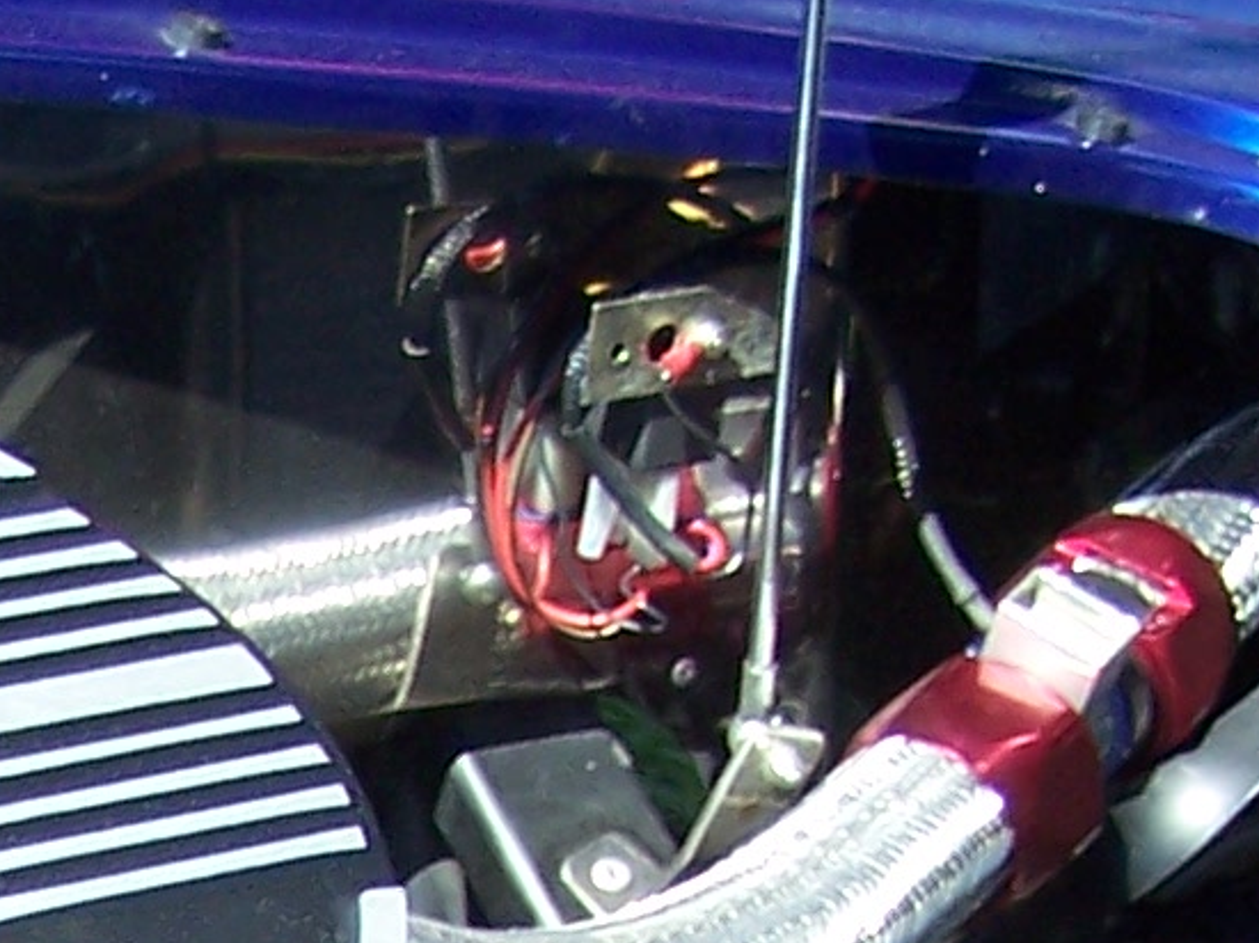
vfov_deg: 7.9
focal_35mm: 178
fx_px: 6471
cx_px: -593
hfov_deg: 10.7
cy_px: 1973
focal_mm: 6.3
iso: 80
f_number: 2.8
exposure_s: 1/500
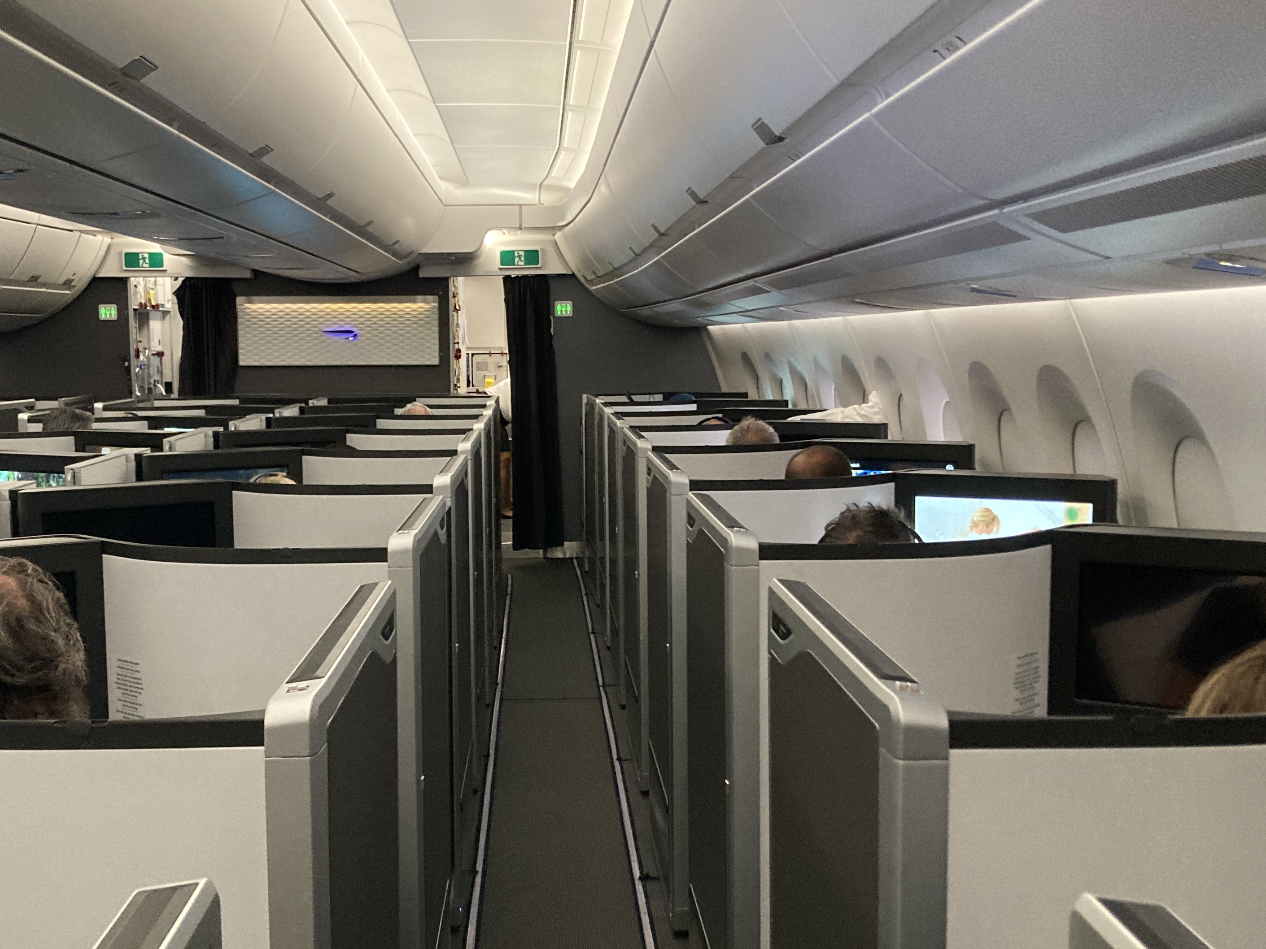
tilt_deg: -3.4
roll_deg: +1.0
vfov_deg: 35.9
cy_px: 525
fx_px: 1463
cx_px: 532
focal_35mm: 40
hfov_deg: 46.6
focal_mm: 3.99
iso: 400
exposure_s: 1/38
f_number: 1.8
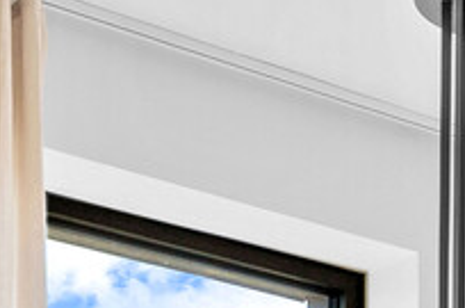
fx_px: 1852
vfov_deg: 8.0
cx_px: 372
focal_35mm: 144
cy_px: 970
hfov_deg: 14.2
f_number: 13
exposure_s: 1/13
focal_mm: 19.5
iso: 250
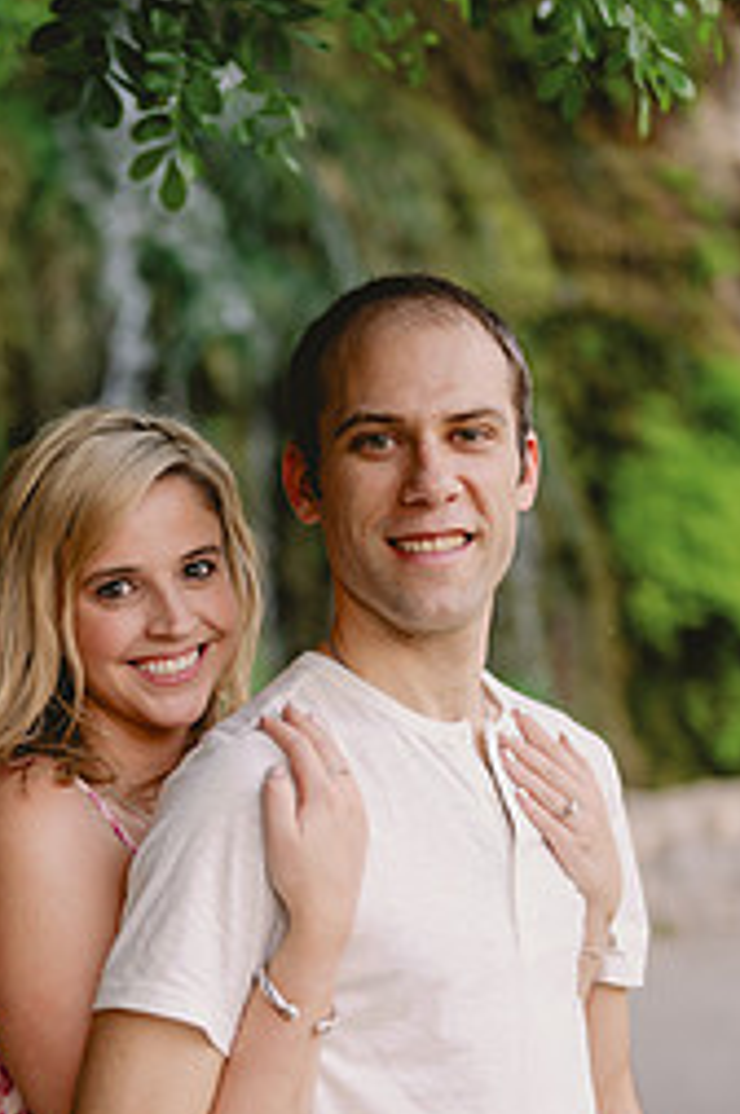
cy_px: 832
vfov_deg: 22.7
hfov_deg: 15.3
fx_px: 2751
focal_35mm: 89
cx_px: 244
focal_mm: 50
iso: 80
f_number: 2
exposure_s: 1/160
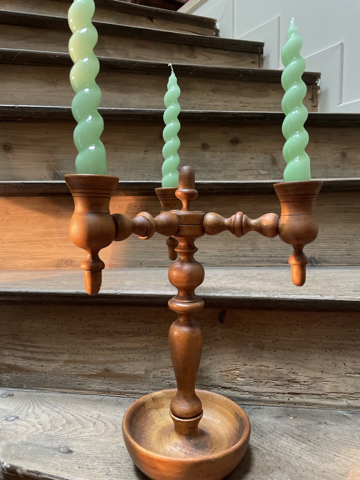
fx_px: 361
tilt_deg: -4.5
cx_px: 180
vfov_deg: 67.3
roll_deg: +0.8
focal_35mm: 26
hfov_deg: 53.1
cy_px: 240
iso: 400
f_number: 1.6
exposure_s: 1/33
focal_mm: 4.2
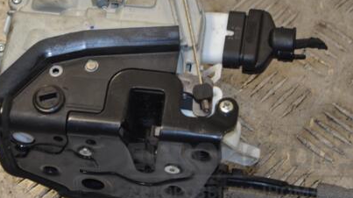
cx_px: 111
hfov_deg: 16.6
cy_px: 39
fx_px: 1205
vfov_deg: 9.4
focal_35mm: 129
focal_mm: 55
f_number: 5.6
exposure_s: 1/125
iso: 360
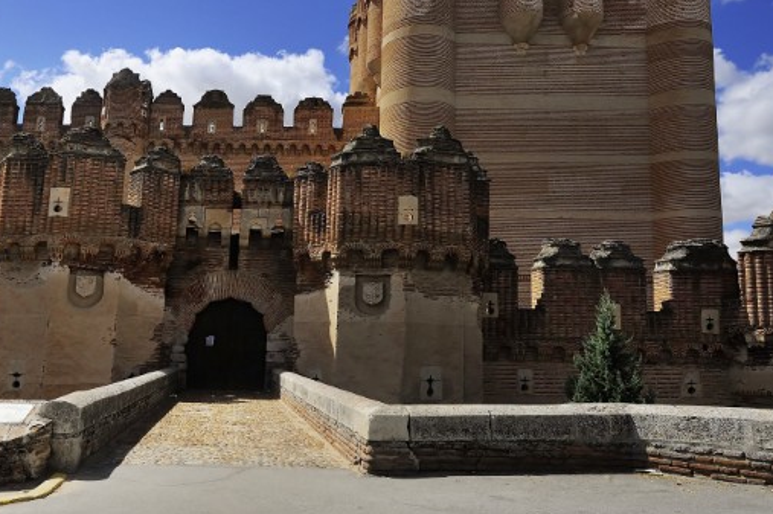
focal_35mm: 30
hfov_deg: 59.2
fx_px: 644
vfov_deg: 42.3
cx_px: 209
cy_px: 131
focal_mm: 19
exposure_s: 1/1250
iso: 200
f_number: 8
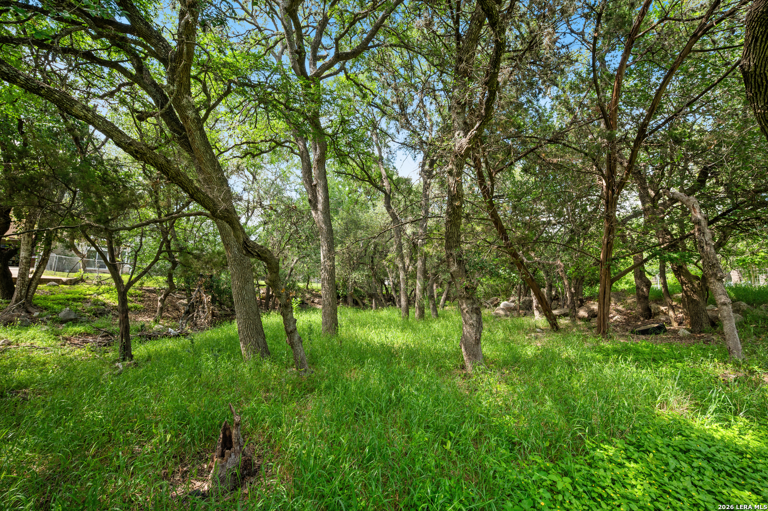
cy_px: 256
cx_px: 384
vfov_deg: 73.7
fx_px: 341
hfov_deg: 96.8
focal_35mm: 16
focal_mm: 16
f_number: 10
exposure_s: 1/60
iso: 400
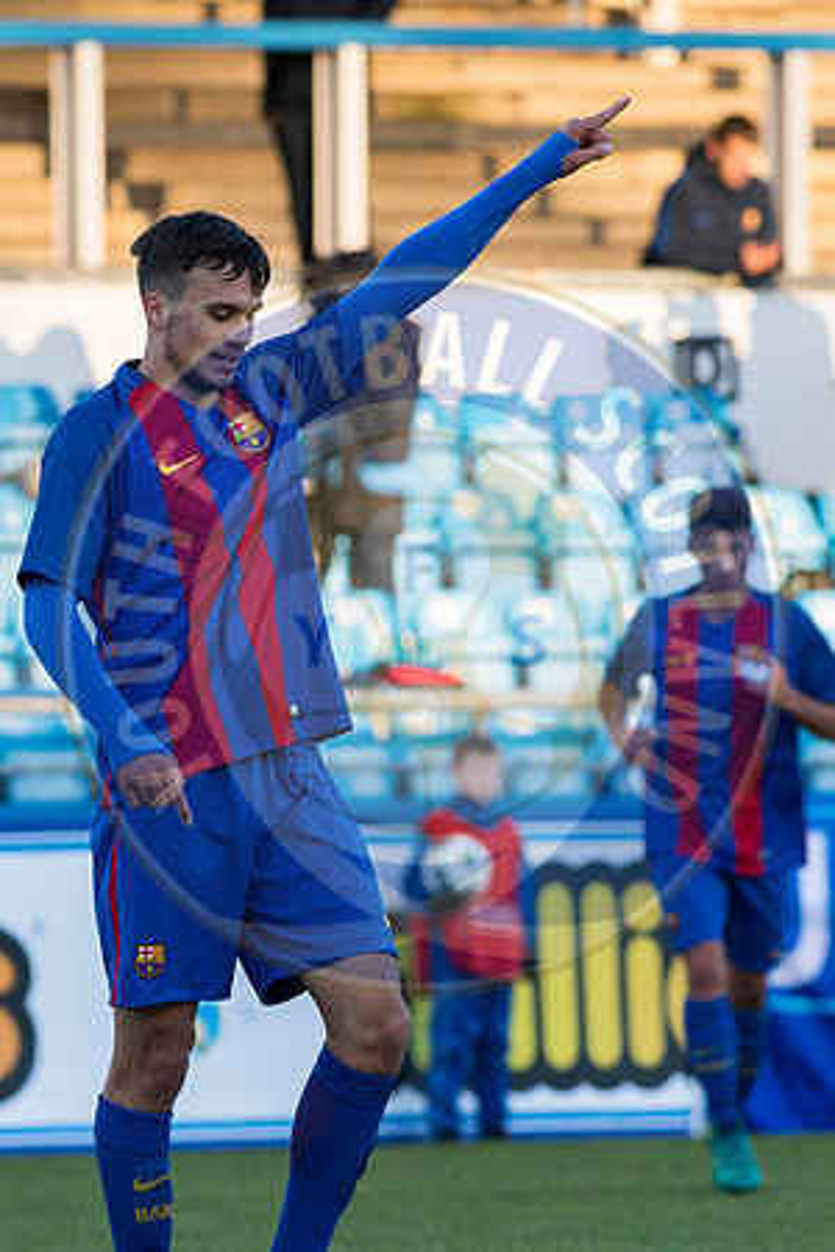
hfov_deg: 3.1
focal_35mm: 450
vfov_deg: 4.6
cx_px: 418
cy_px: 626
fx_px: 15655
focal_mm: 300
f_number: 7.1
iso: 800
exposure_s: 1/1000
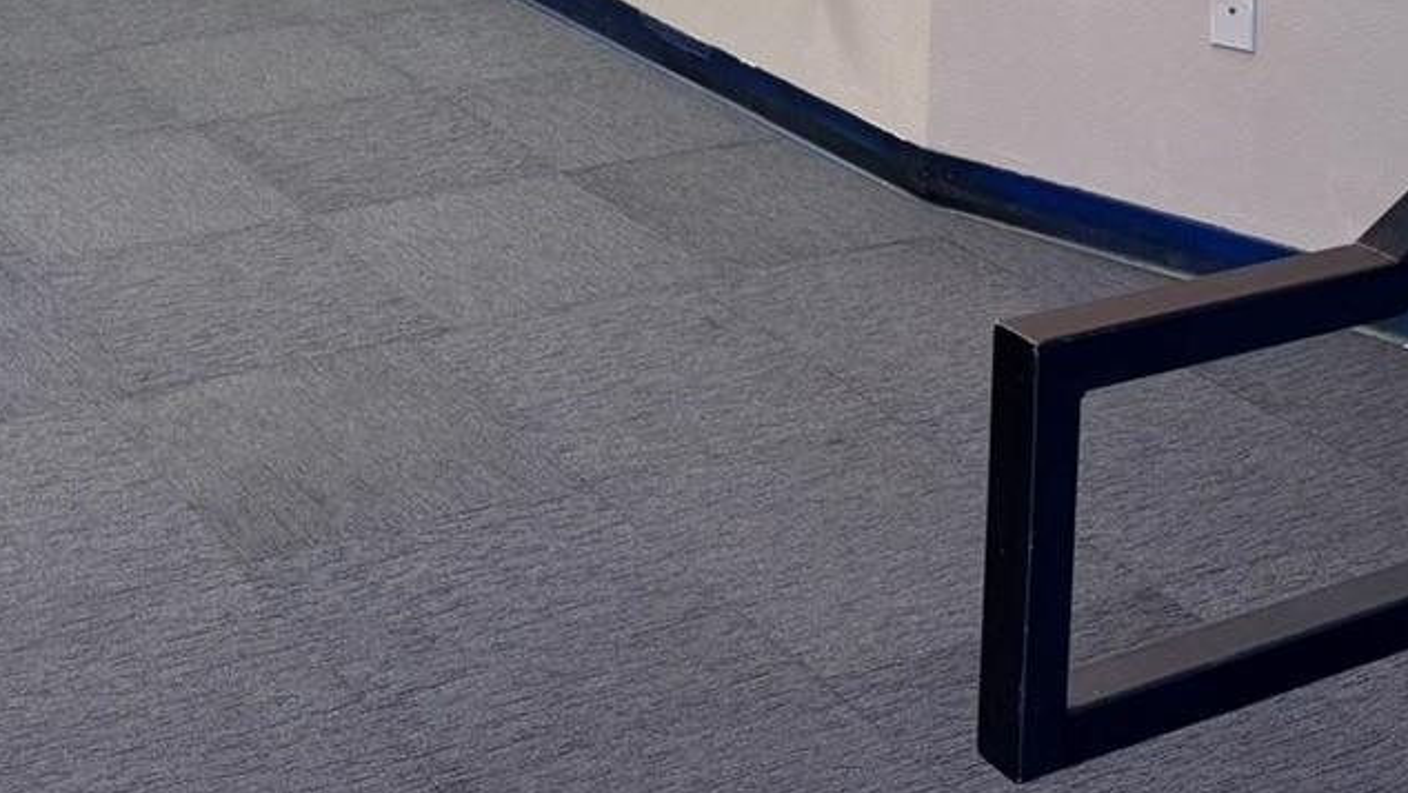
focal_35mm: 66
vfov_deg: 16.6
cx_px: 311
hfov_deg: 31.2
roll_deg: -0.7
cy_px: -393
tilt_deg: -8.3
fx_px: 2465
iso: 160
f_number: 1.78
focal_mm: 6.76
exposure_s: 1/120
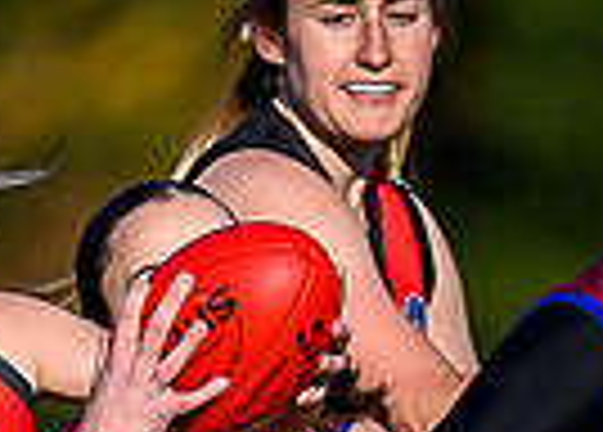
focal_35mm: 4880
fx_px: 83658
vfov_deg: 0.3
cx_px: 307
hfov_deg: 0.4
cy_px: 588
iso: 125
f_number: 4
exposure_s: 1/2000
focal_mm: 500
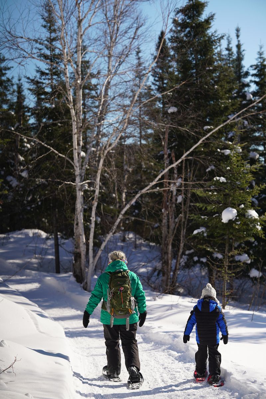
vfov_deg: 23.9
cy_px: 200
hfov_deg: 16.1
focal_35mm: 85
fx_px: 942
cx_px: 133
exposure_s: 1/3200
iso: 160
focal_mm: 85
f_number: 3.2
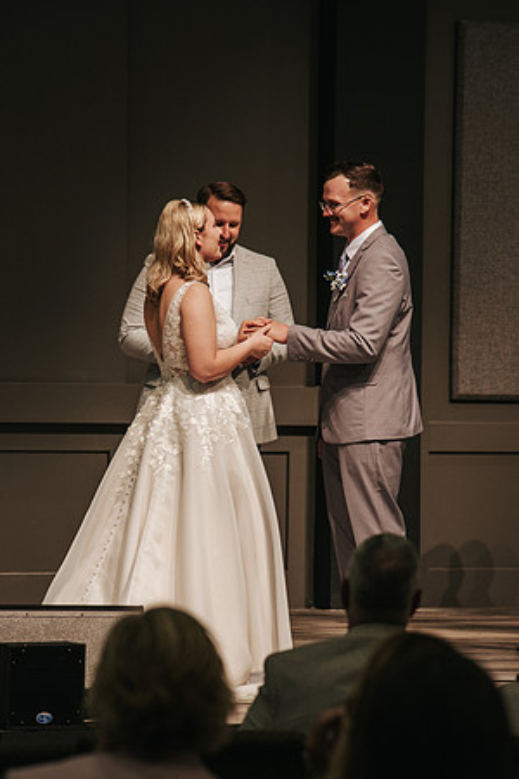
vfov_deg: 11.0
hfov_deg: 7.3
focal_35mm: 188
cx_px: 249
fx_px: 4059
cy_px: 403
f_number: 4
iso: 1000
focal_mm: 120
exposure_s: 1/200
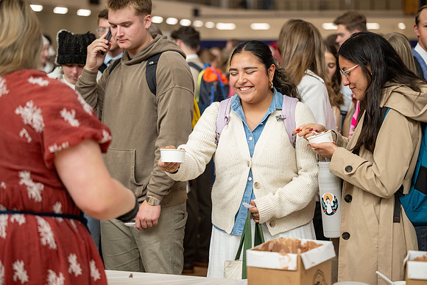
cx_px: 214
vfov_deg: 16.7
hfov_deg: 24.8
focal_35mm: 82
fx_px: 973
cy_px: 142
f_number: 2.8
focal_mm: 82
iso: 2500
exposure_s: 1/1000
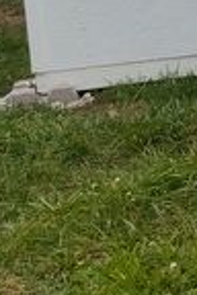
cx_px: 743
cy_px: -82
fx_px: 1092
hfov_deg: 7.7
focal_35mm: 133
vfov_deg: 14.8
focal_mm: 5.56
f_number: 1.8
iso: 100
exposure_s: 1/630
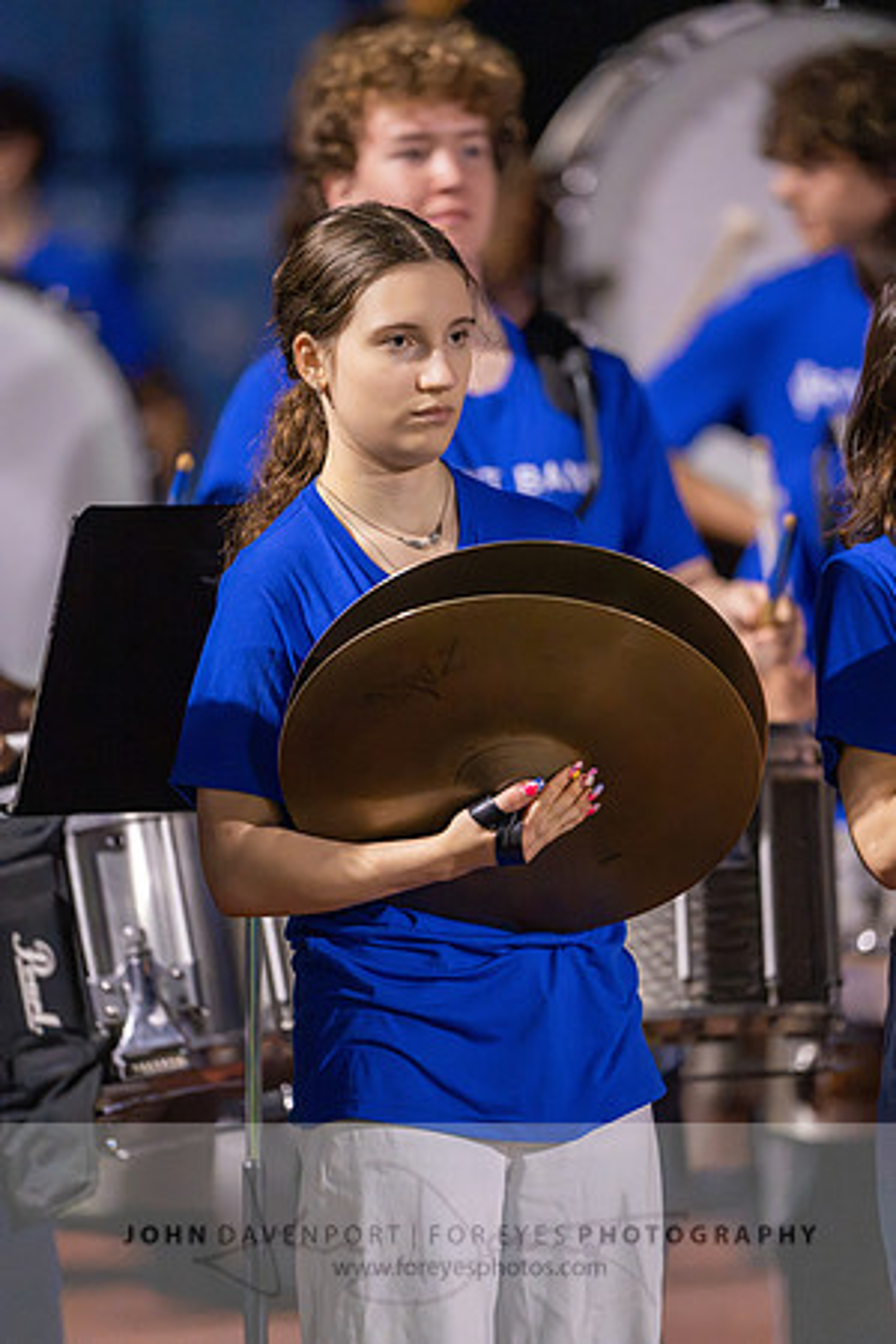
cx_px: 448
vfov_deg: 5.2
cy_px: 672
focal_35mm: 400
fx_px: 14932
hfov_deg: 3.4
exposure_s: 1/1000
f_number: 2.8
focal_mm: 400
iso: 25600
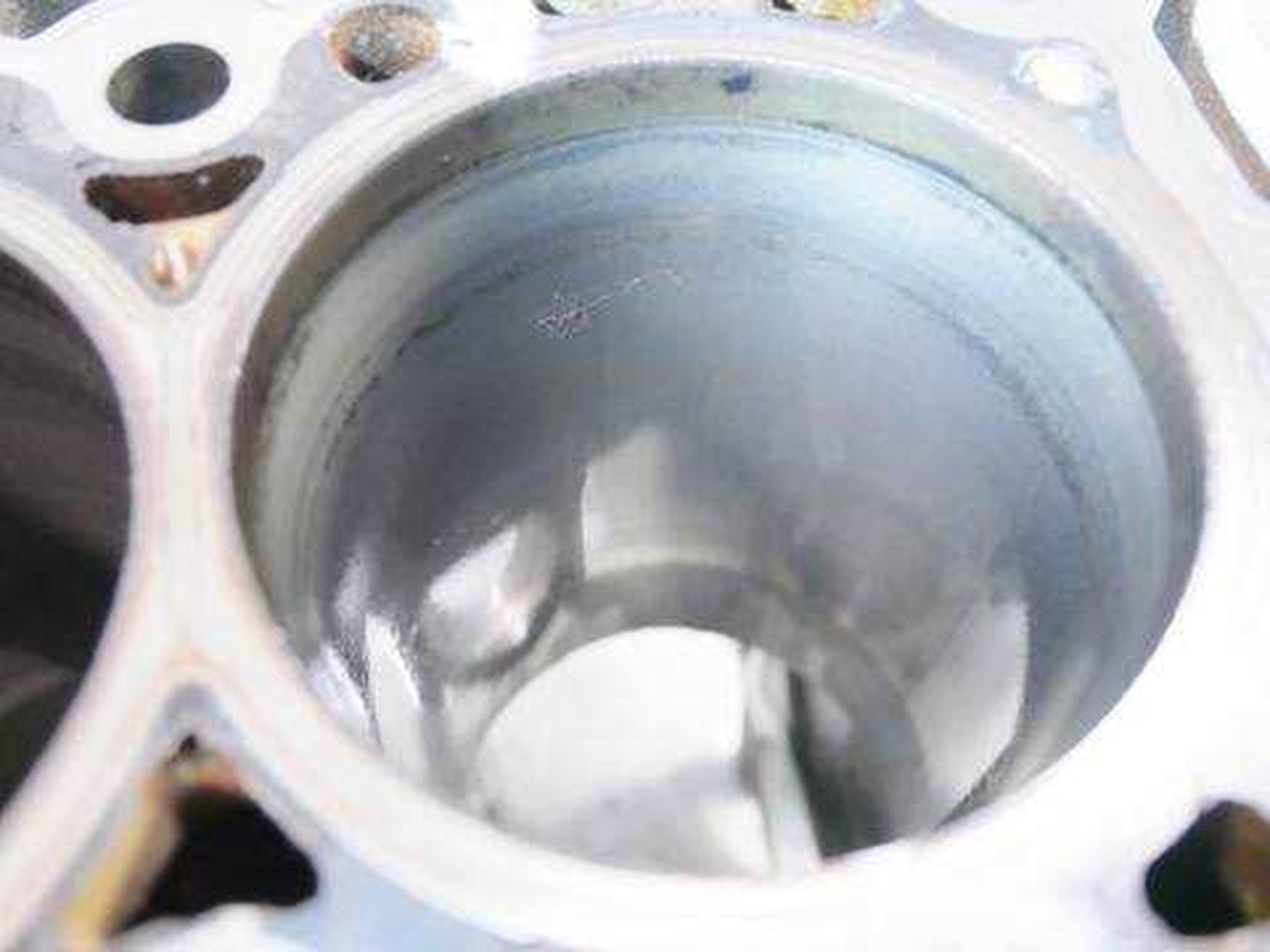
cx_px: 635
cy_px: 476
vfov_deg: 44.2
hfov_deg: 56.8
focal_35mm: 32
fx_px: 1174
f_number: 4
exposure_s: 1/60
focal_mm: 16
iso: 2000
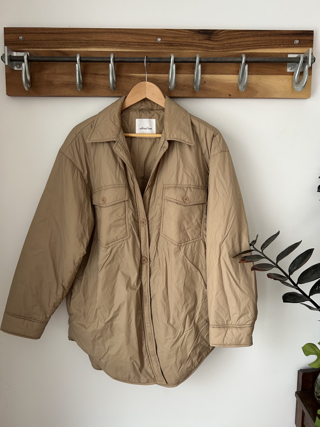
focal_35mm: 26
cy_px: 214
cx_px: 160
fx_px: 320
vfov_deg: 67.3
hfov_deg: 53.1
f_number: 1.5
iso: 125
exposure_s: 1/80
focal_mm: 5.7
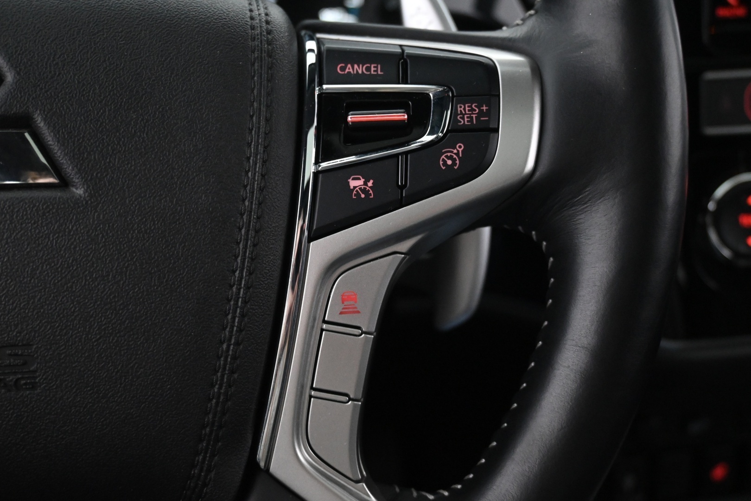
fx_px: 751
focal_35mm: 36
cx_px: 376
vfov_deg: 36.9
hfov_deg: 53.1
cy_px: 250
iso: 4000
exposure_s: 1/40
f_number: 4.2
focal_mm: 24
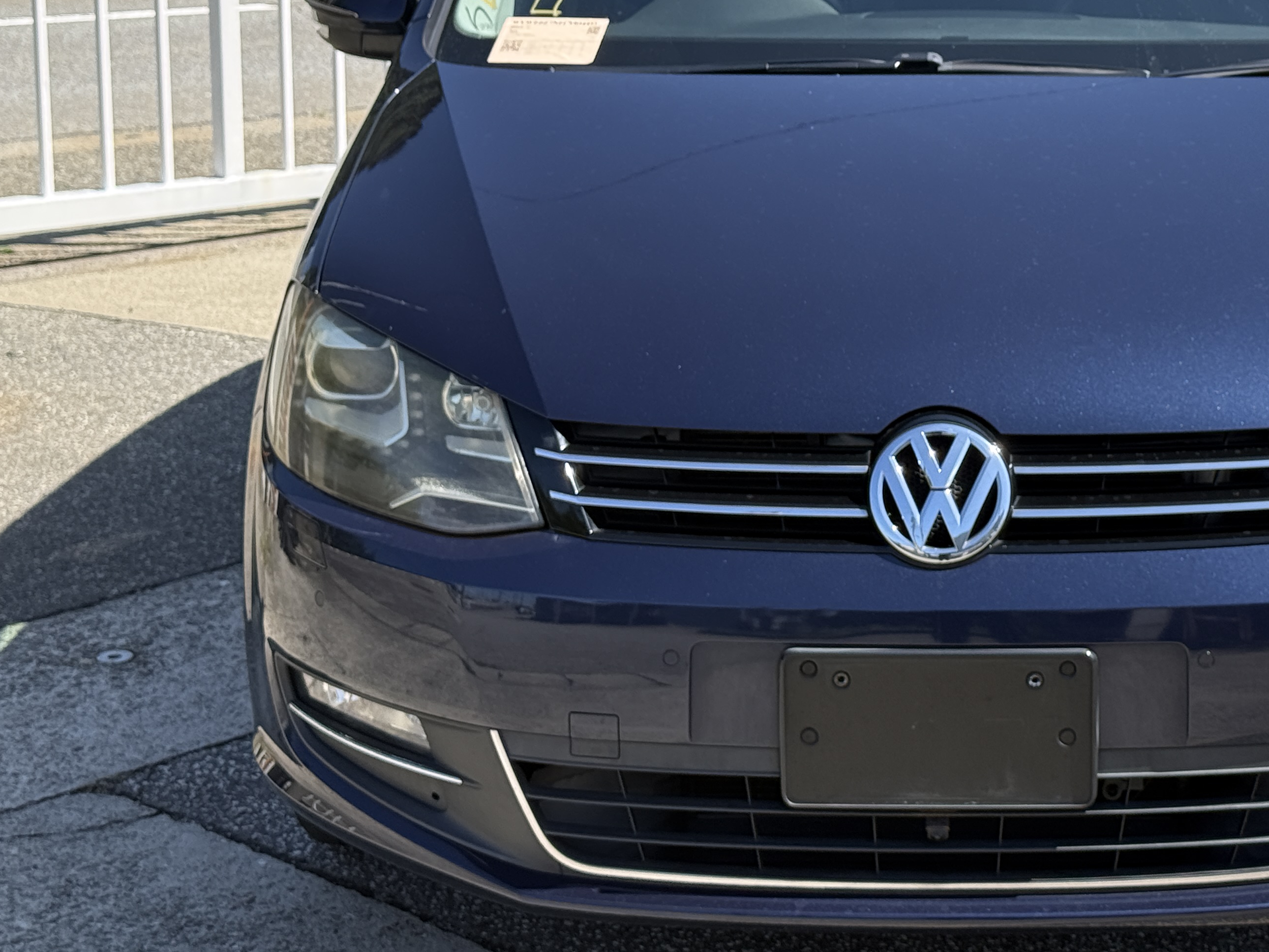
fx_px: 2749
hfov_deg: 25.7
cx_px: 964
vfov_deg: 19.5
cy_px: 276
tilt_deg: -9.7
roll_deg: -1.3
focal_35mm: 75
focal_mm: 6.76
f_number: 1.78
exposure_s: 1/2494
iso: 80
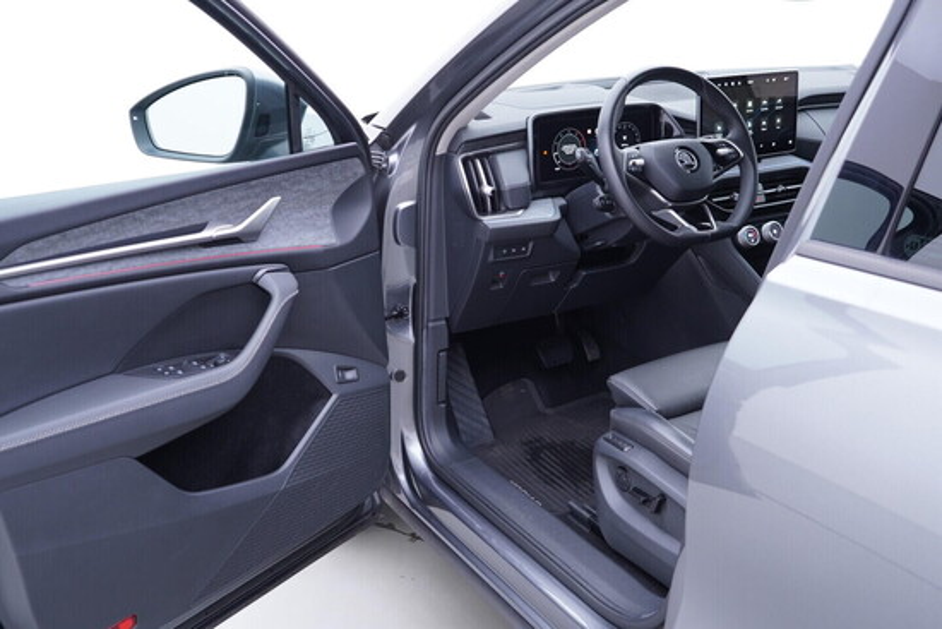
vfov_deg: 36.9
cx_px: 471
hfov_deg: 53.1
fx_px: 942
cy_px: 314
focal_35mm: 36
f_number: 2.8
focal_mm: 24
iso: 200
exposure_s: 1/40
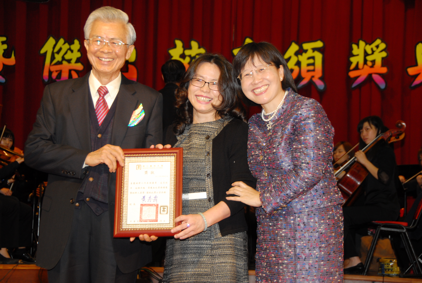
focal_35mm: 84
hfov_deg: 24.2
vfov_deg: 16.3
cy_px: 142
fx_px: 986
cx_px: 211
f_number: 4.8
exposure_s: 1/60
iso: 320
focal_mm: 56
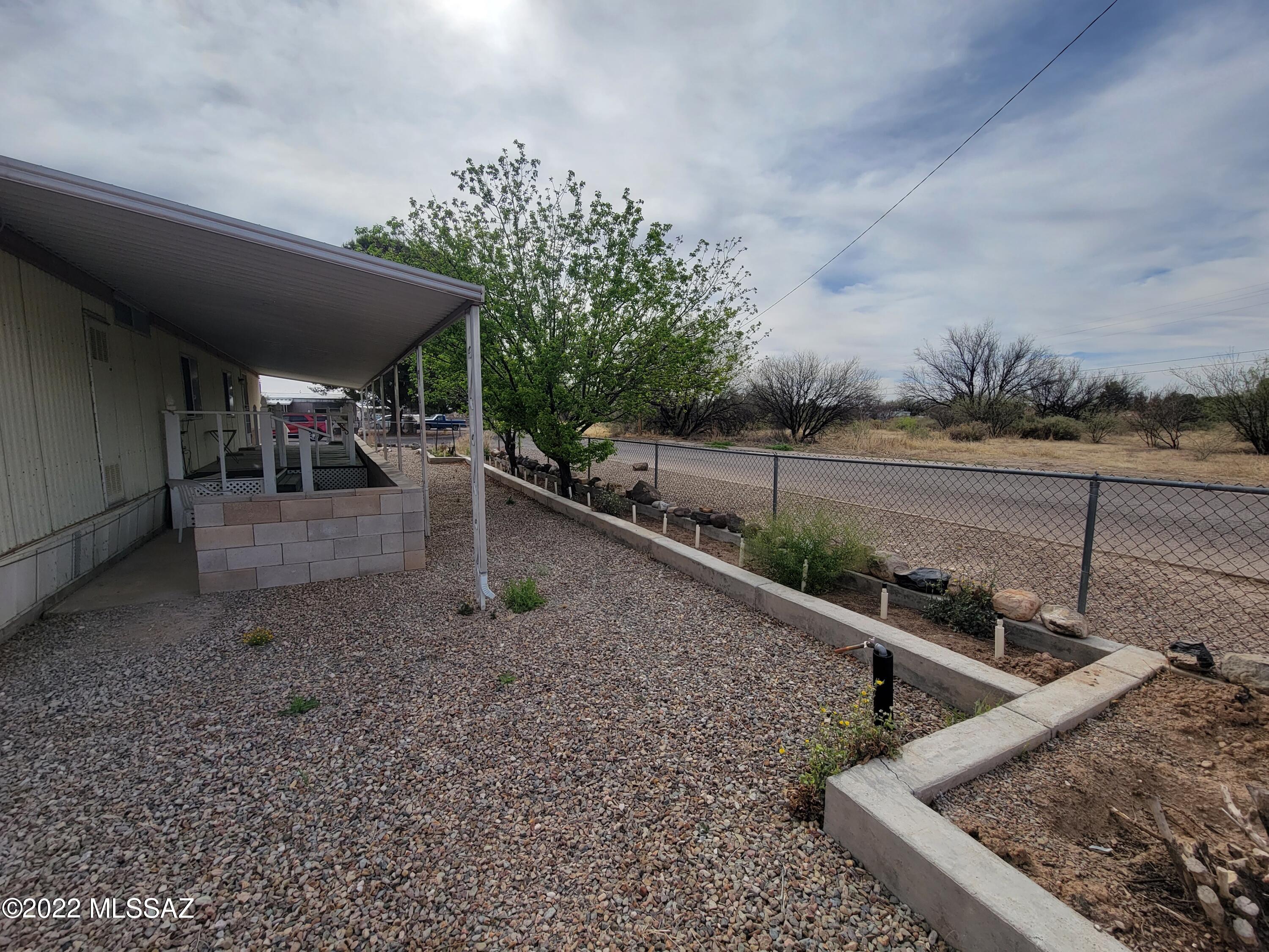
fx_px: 477
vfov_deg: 89.9
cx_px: 634
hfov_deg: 106.2
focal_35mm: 13
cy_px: 476
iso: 50
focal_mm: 2.2
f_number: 2.2
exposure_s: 1/2391
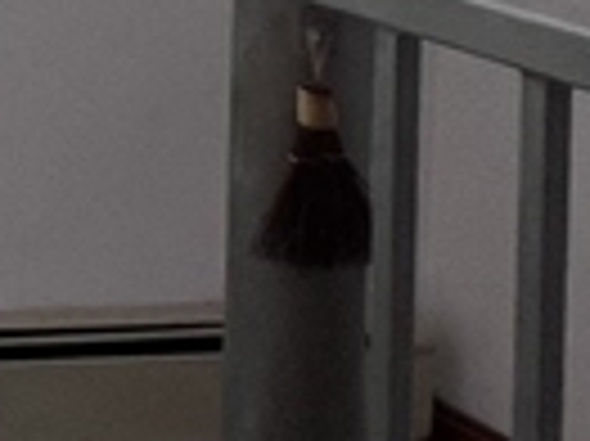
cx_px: -1293
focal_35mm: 102
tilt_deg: -2.9
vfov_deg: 12.8
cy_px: -418
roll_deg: +1.1
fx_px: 1737
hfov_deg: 10.6
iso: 32
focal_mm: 1.57
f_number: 1.8
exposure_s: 1/152
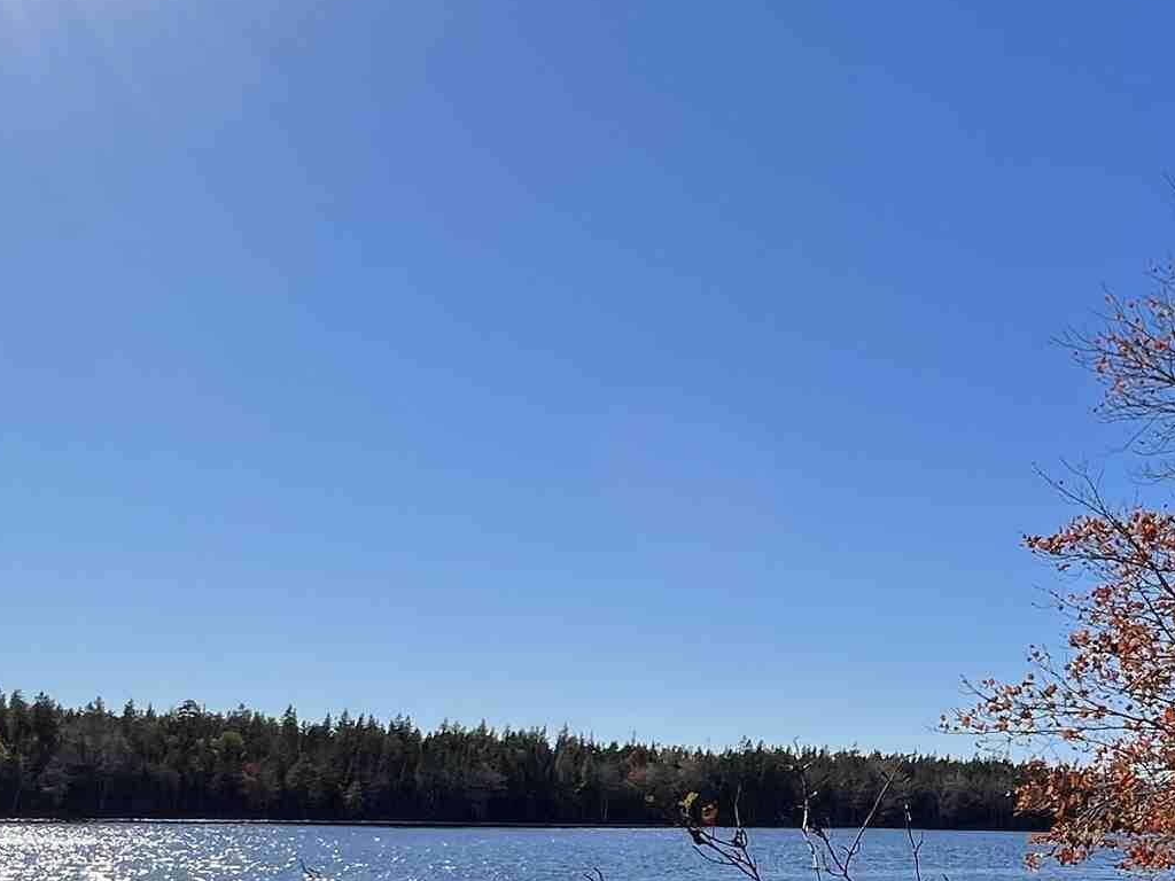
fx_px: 1324
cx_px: 976
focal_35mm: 39
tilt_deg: +2.9
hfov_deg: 44.9
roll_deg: -1.2
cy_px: 735
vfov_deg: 35.3
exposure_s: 1/2538
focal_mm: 1.57
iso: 32
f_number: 1.8
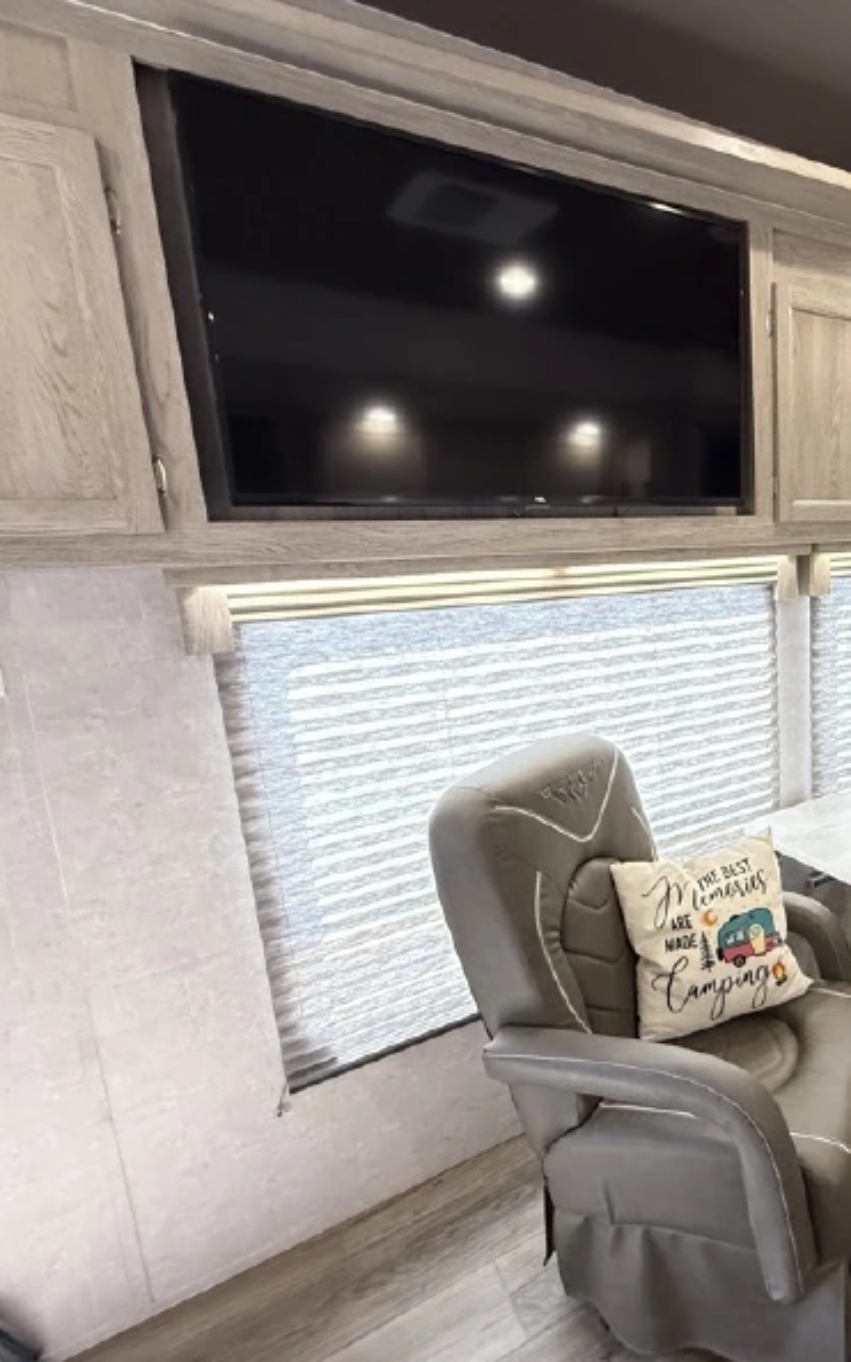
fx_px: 743
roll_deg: +1.3
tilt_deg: -10.4
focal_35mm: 20
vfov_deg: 85.1
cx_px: 711
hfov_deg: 54.4
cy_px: 681
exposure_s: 1/60
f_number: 2.2
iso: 640
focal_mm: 2.22
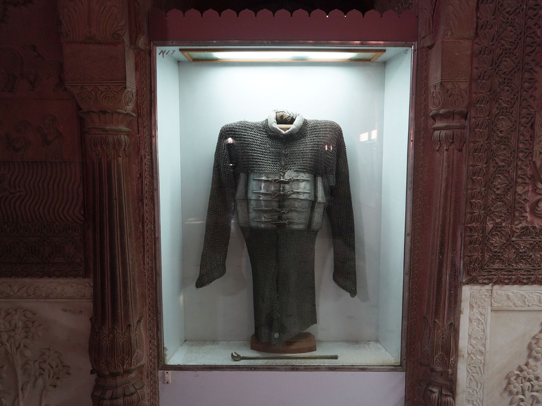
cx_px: 281
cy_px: 203
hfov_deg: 67.3
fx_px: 407
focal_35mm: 26
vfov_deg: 53.1
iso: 3200
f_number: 5
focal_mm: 24
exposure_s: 1/80
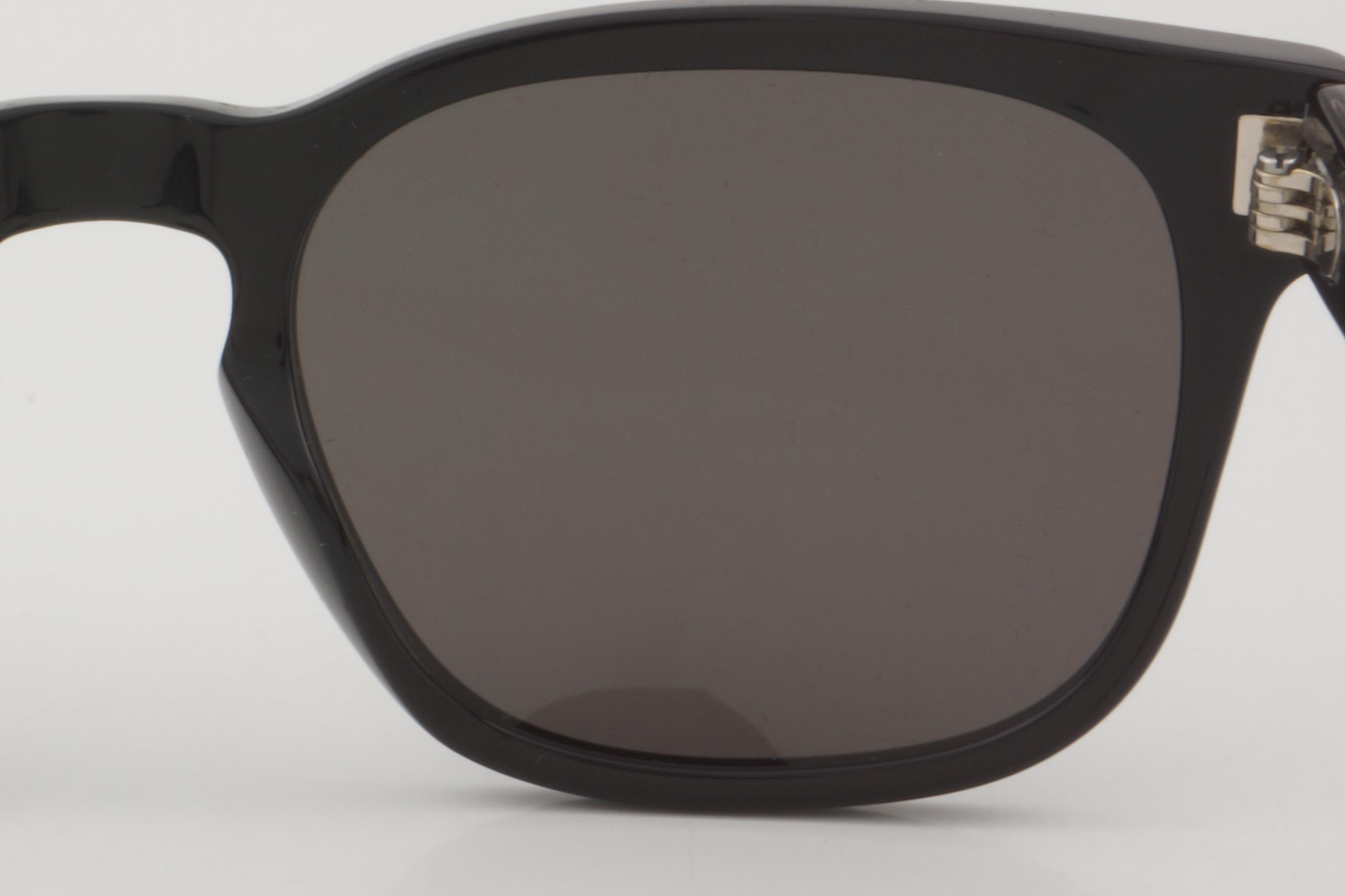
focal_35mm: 142
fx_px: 5305
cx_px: 111
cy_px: 332
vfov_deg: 9.7
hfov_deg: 14.3
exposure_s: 1/3
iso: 100
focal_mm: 50
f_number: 32
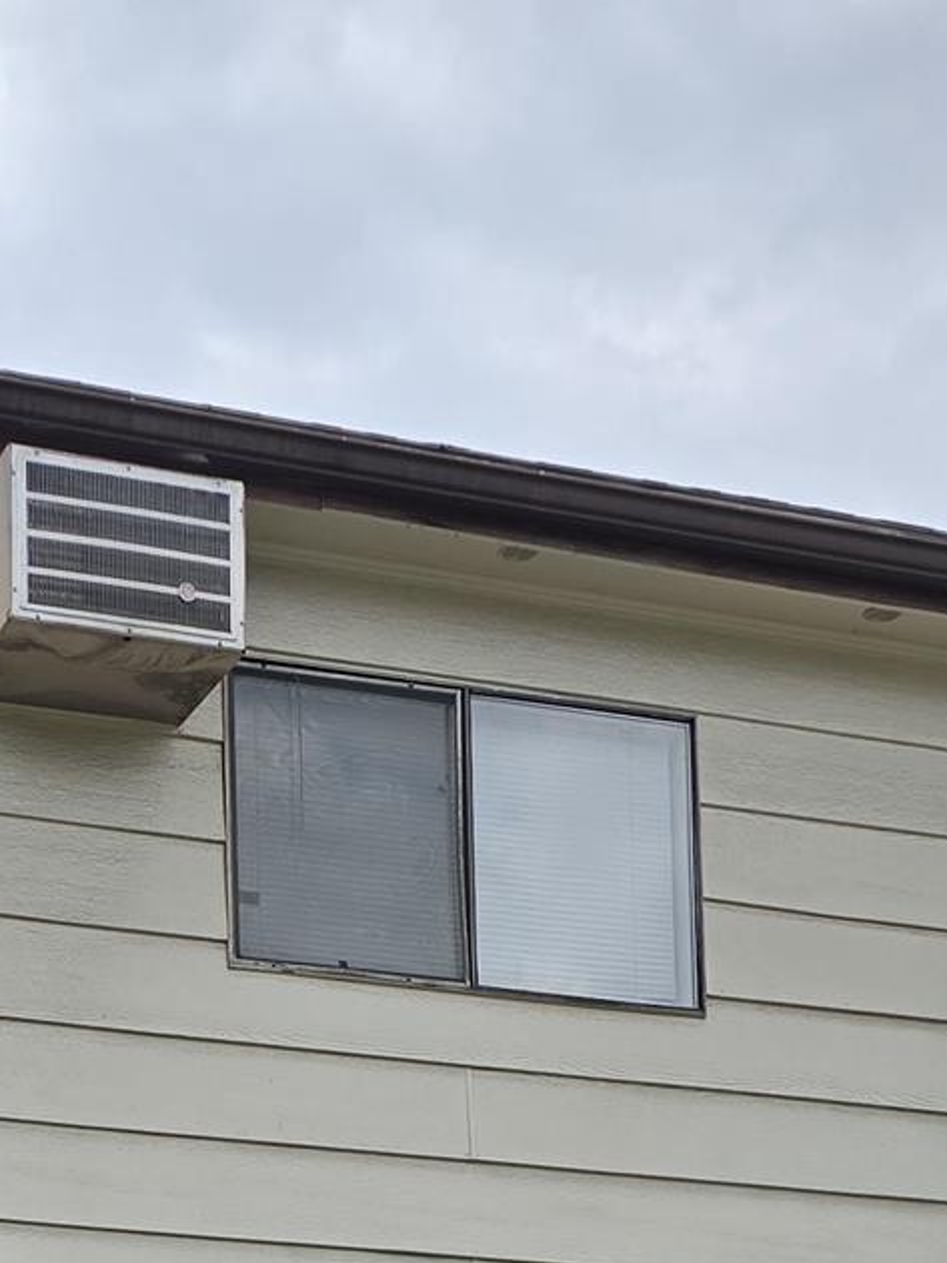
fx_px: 3065
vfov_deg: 20.1
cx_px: -48
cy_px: 1889
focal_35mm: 84
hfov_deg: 17.1
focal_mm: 6.3
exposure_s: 1/801
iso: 12
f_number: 1.7
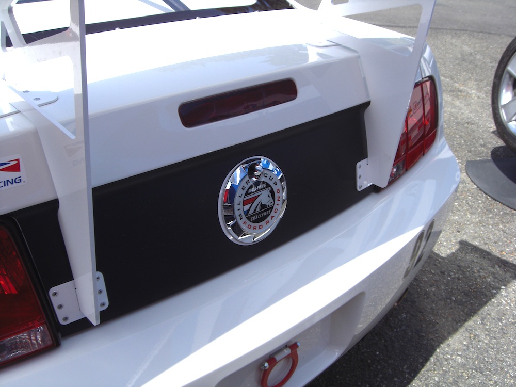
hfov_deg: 49.0
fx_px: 566
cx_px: 258
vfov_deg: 37.7
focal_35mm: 38
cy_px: 194
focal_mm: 6.2
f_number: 8
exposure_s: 1/125
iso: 64
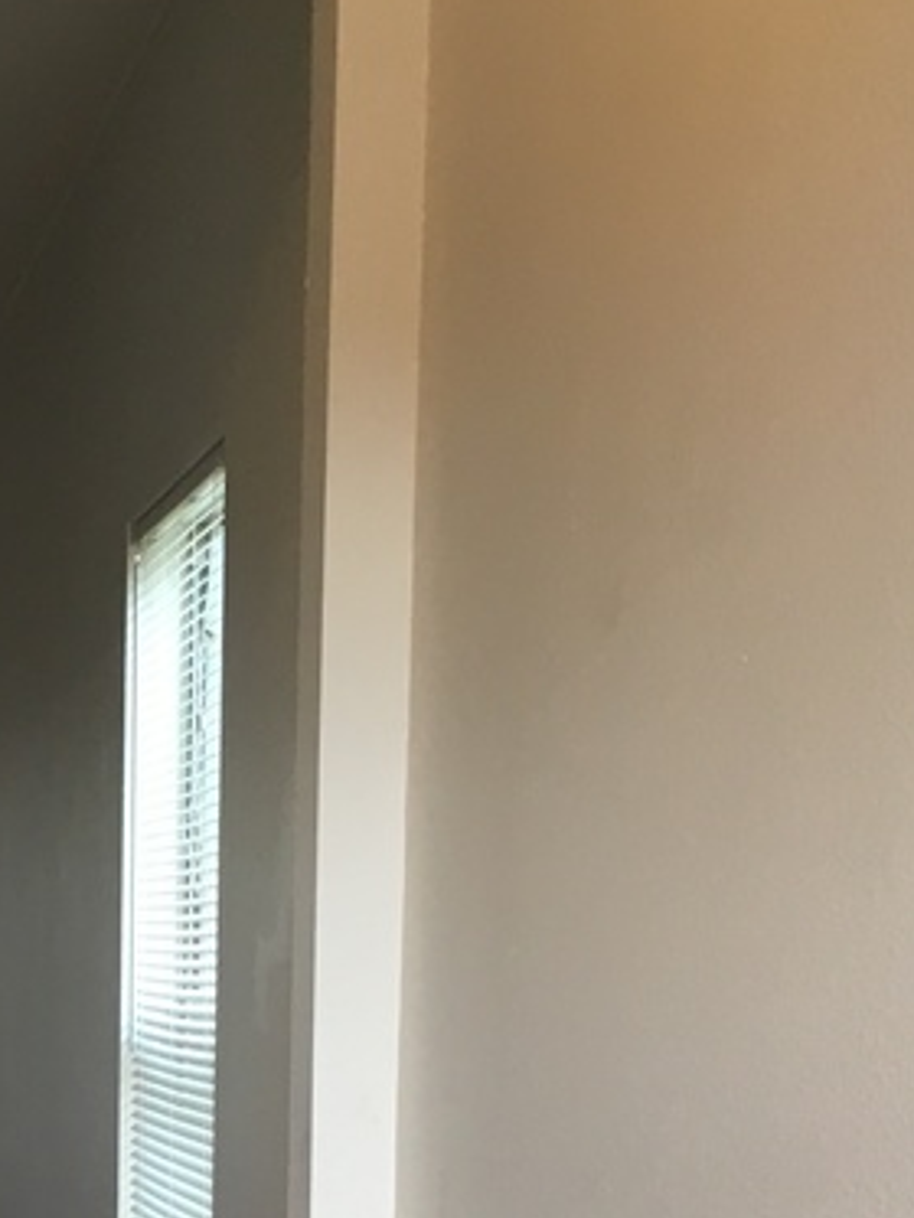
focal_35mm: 84
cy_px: 1388
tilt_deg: -6.7
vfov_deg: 21.9
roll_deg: -1.4
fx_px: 2956
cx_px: -228
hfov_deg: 16.7
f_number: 2.2
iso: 32
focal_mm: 4.15
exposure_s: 1/30
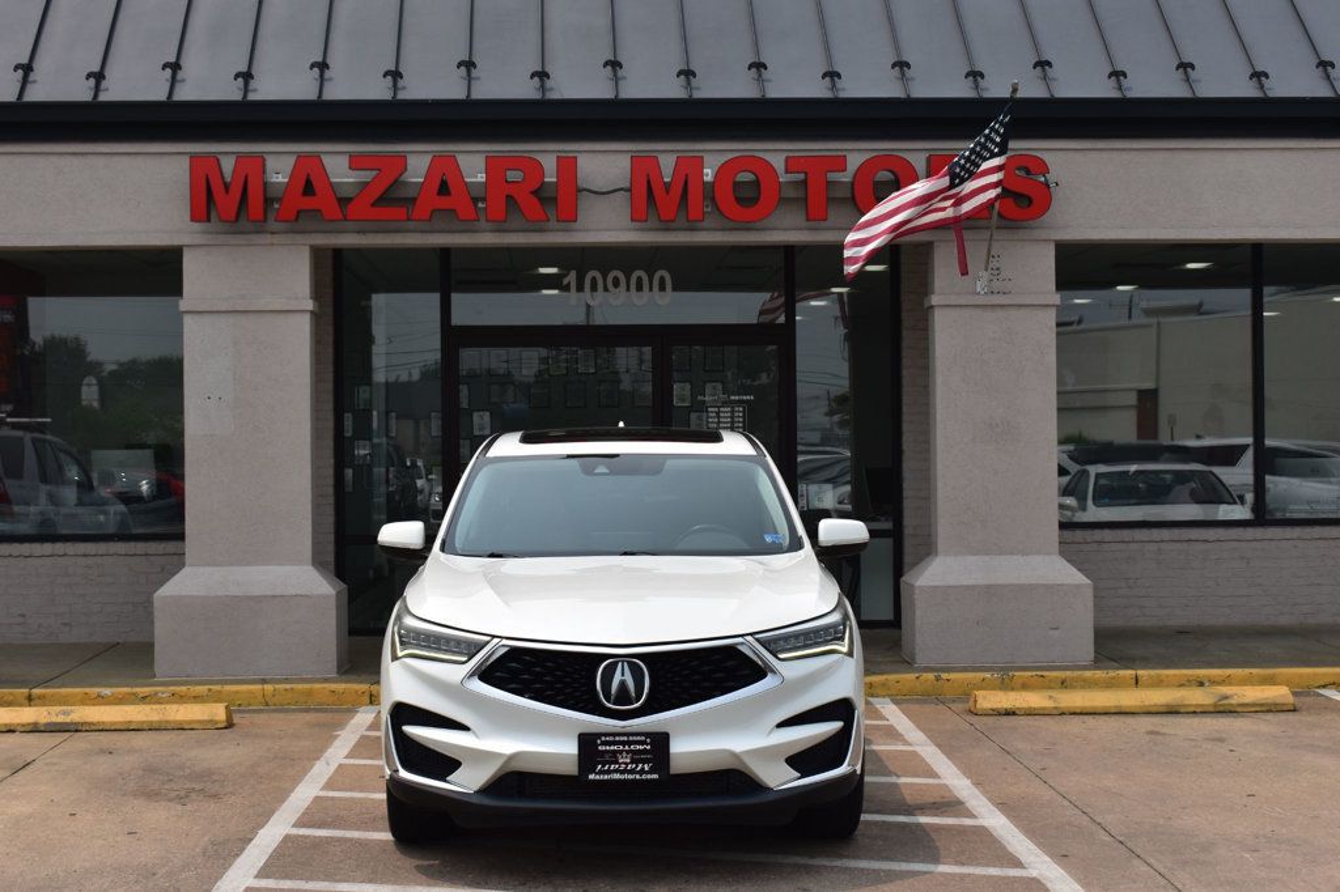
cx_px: 670
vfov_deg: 25.0
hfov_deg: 36.9
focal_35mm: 54
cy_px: 446
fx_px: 2009
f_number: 11
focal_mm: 36
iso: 220
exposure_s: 1/500
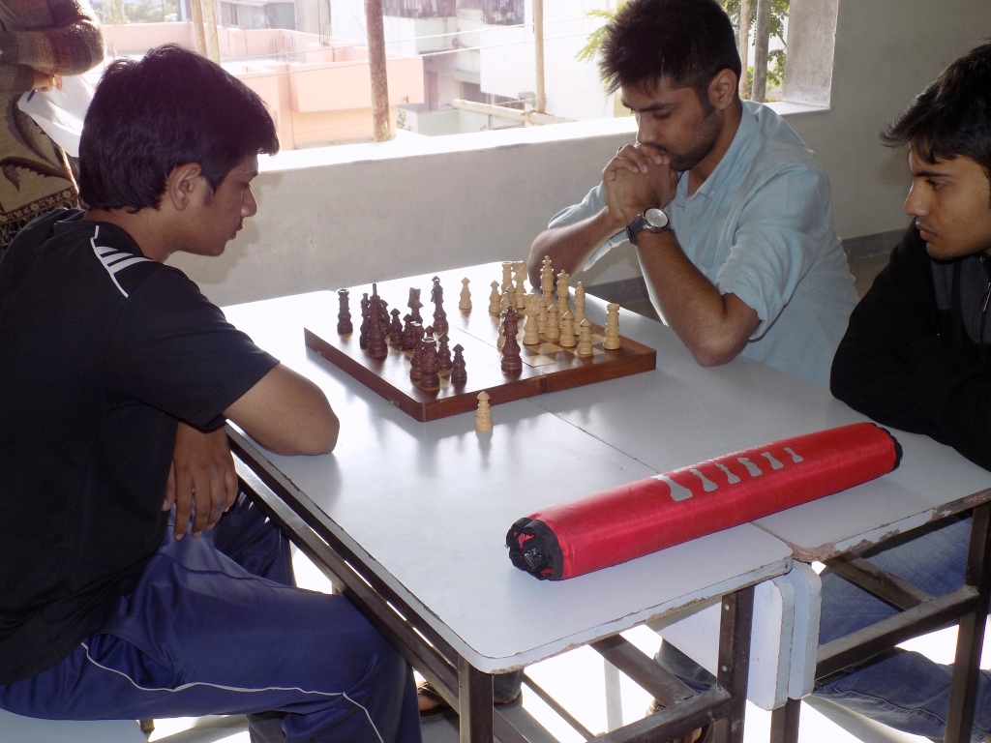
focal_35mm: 41
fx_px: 1174
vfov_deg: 35.1
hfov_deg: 45.8
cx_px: 496
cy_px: 372
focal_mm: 7.3
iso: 80
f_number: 3.6
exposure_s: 1/100
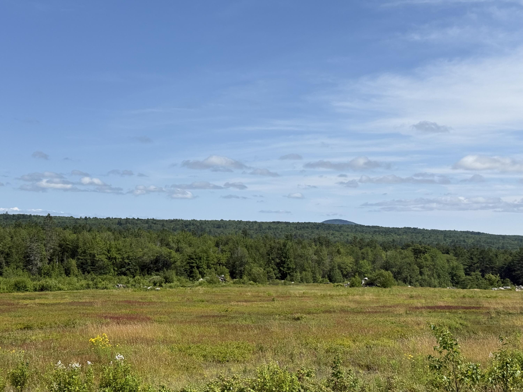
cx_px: 262
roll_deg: -0.4
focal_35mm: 48
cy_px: 196
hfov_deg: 39.7
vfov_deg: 30.3
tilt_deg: +0.3
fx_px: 725
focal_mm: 6.76
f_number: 1.78
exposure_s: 1/7143
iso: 64
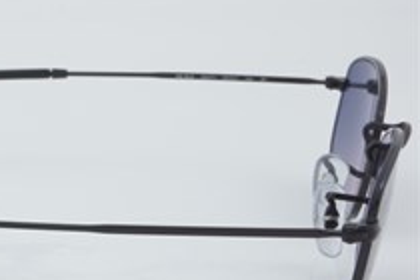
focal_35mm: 143
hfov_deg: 14.2
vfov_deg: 9.6
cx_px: 22
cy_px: 190
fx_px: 1668
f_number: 29
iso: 100
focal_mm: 50
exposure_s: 1/4
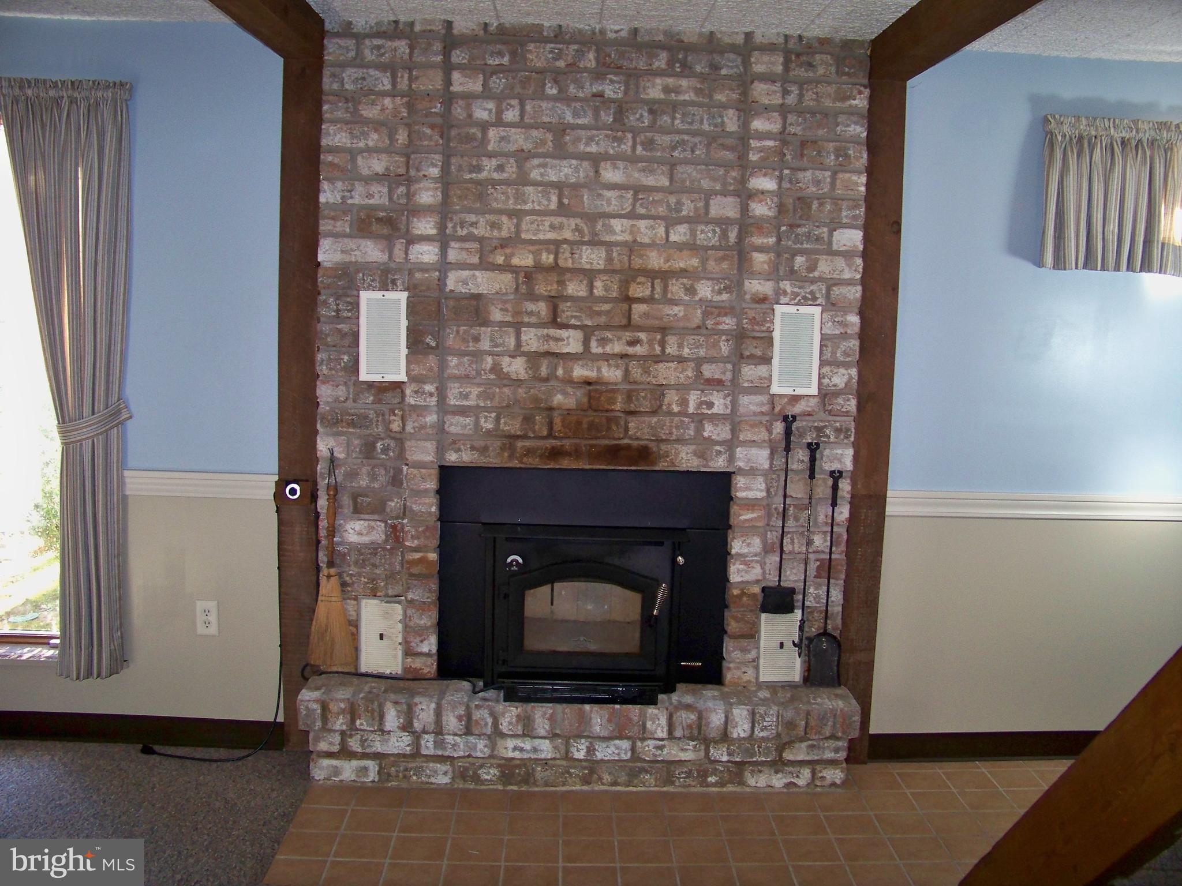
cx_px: 591
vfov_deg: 42.9
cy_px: 443
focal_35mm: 33
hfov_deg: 55.4
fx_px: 1127
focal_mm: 5.85
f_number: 2.8
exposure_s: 1/30
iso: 200
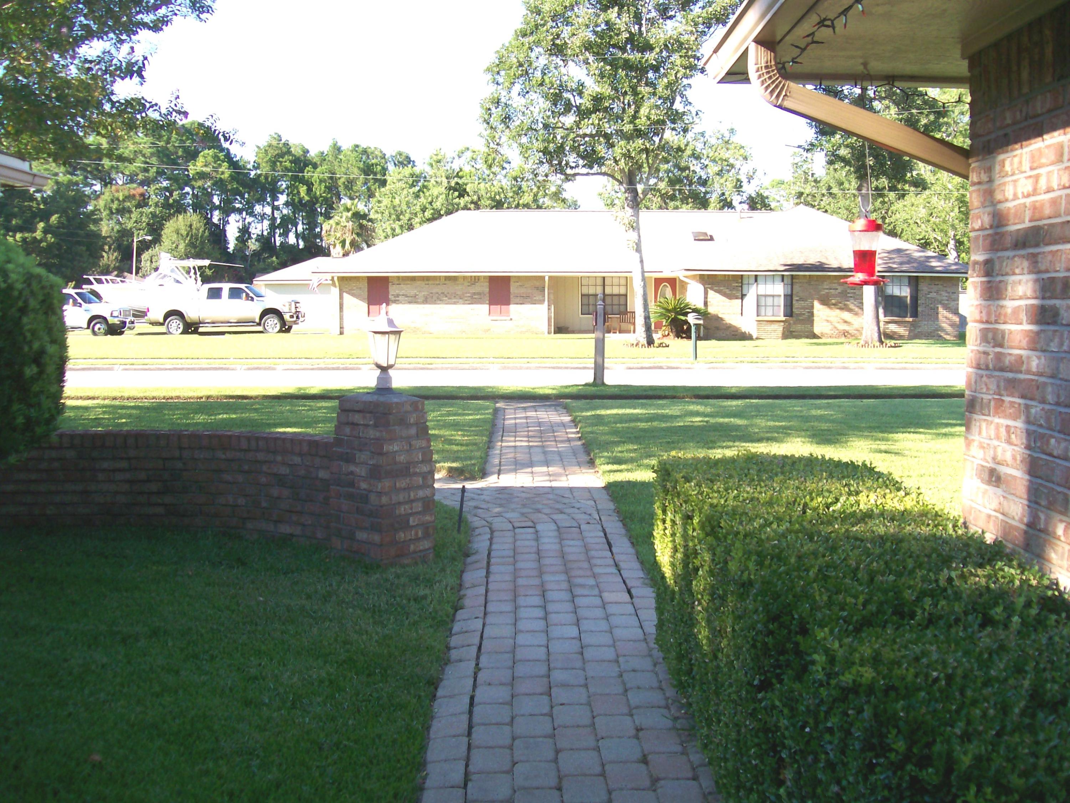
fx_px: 1113
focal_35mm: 36
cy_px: 402
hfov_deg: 51.4
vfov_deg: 39.7
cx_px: 535
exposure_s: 1/305
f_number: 2.7
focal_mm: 6
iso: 80
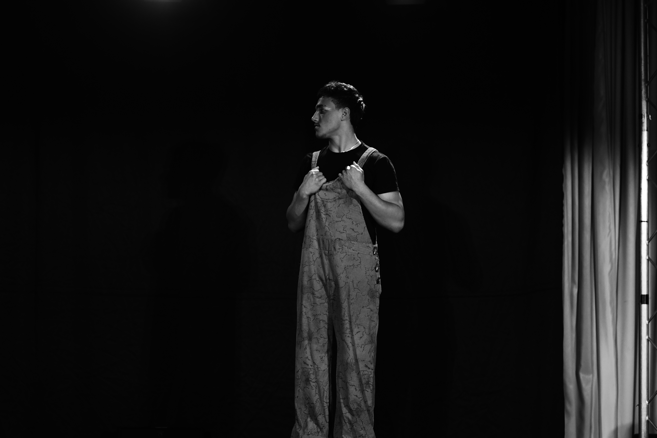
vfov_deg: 10.8
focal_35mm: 127
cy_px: 219
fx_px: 2318
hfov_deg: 16.1
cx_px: 328
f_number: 1.4
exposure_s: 1/1000
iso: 1000
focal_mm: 85
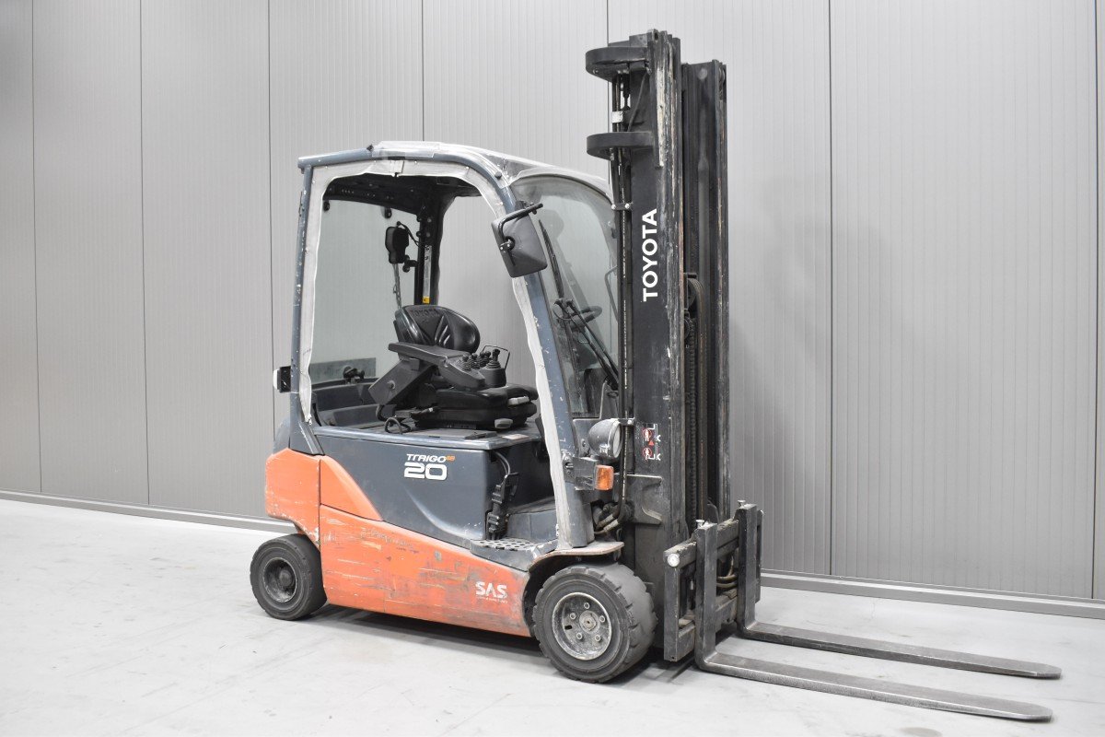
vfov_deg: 38.4
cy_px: 368
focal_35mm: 34
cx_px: 552
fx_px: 1059
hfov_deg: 55.1
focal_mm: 23
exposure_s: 1/25
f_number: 5
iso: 1600
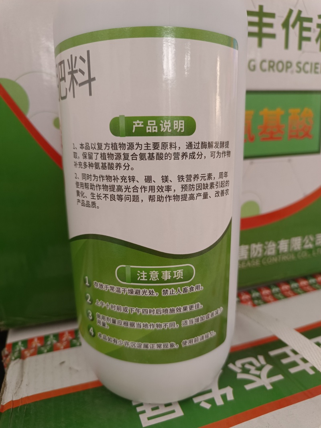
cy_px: 214
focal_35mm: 23
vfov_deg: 73.9
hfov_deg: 58.9
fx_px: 284
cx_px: 160
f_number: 1.88
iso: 2108
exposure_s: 1/33.3
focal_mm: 5.59
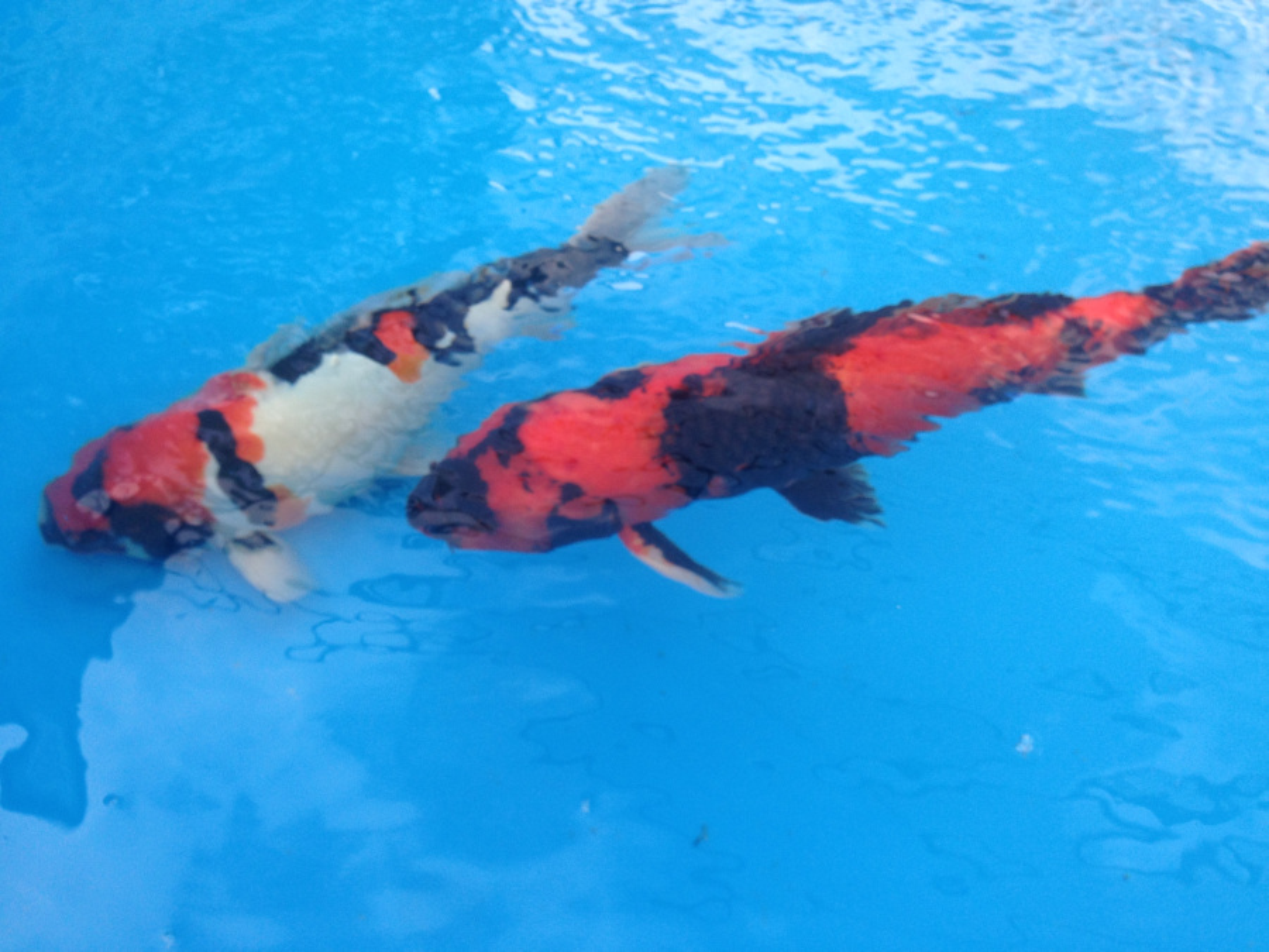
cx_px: 634
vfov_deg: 42.9
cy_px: 476
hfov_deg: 55.4
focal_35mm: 33
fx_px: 1210
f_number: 2.4
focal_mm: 4.12
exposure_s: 1/170
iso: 50
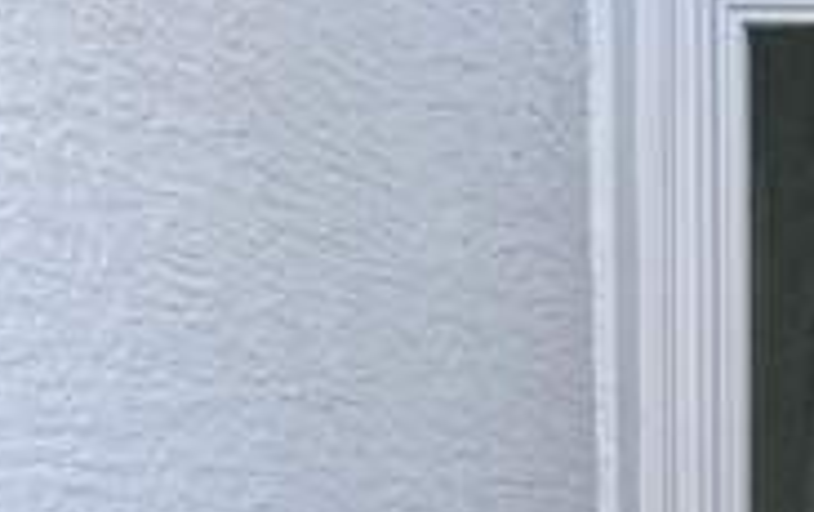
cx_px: 1281
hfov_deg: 13.2
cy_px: 494
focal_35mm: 148
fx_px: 3288
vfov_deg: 8.8
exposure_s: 1/126
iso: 64
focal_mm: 6.76
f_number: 1.78
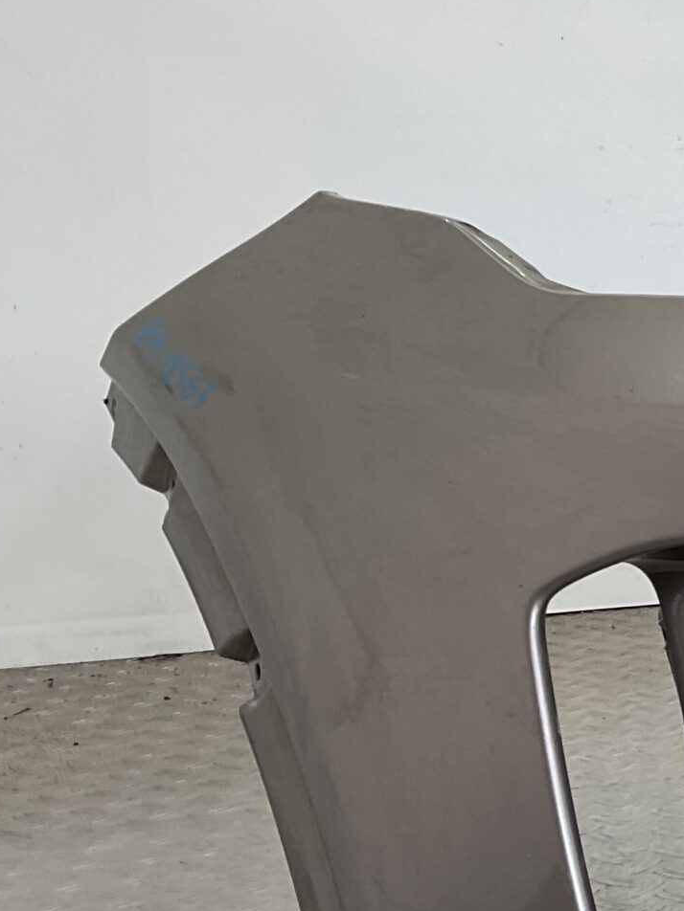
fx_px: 2055
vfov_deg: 25.0
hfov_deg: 16.6
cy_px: 493
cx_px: 1123
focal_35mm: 78
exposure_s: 1/190
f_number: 1.8
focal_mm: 3
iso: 16
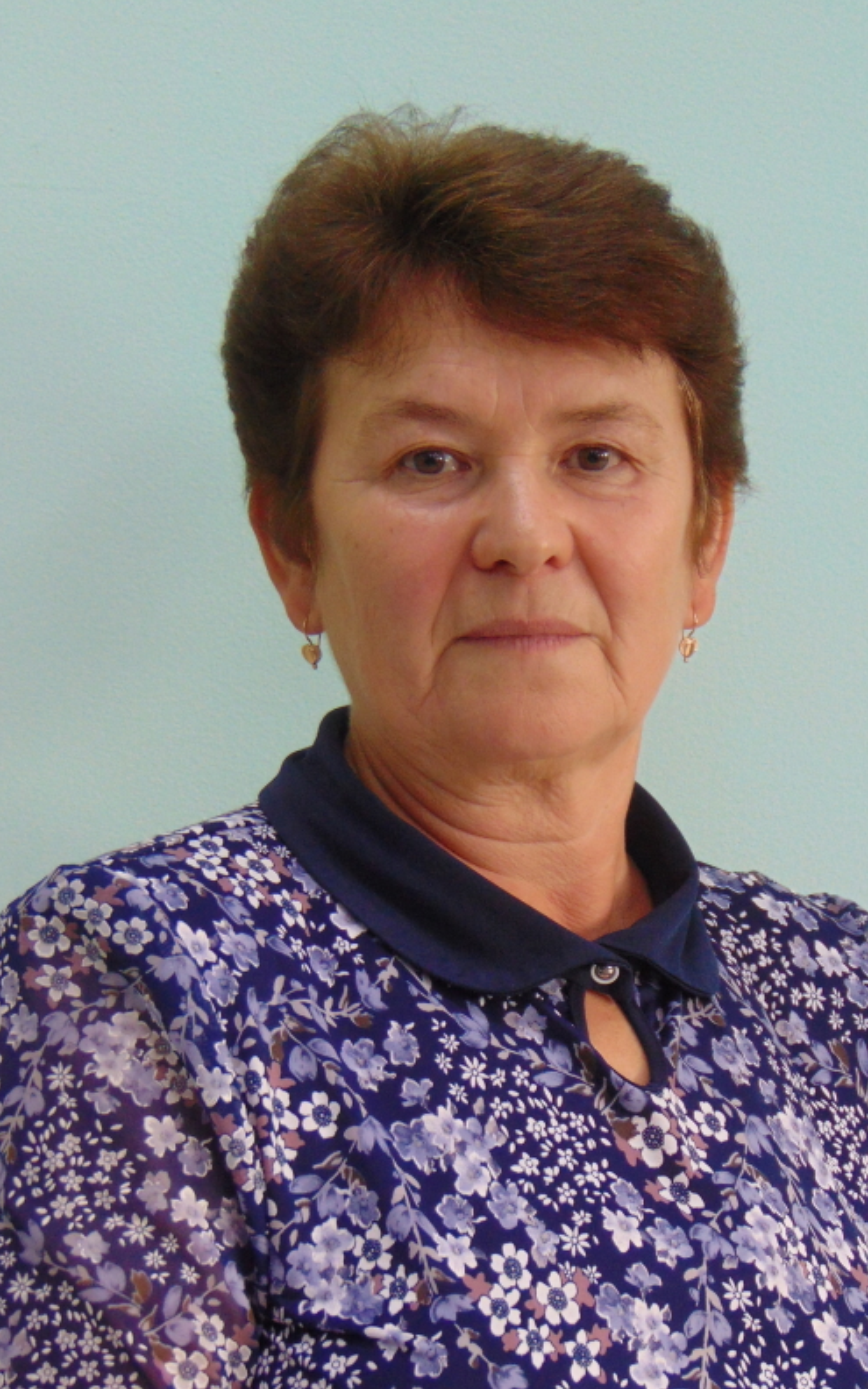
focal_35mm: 76
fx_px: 2877
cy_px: 694
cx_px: 459
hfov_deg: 17.2
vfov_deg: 27.1
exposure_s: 1/30
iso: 200
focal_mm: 12.8
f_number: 3.7
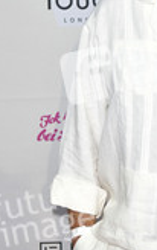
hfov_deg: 10.9
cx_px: 183
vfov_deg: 17.5
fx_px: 812
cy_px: 145
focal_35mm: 119
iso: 800
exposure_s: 1/200
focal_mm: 48
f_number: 5
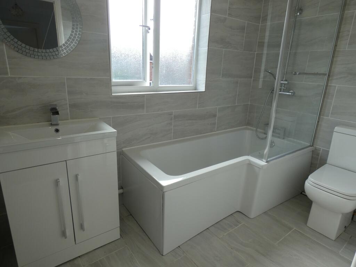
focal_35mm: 20
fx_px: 206
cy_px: 134
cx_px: 178
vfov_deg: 66.0
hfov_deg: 81.7
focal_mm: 3.6
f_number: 2.8
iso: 80
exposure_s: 1/100
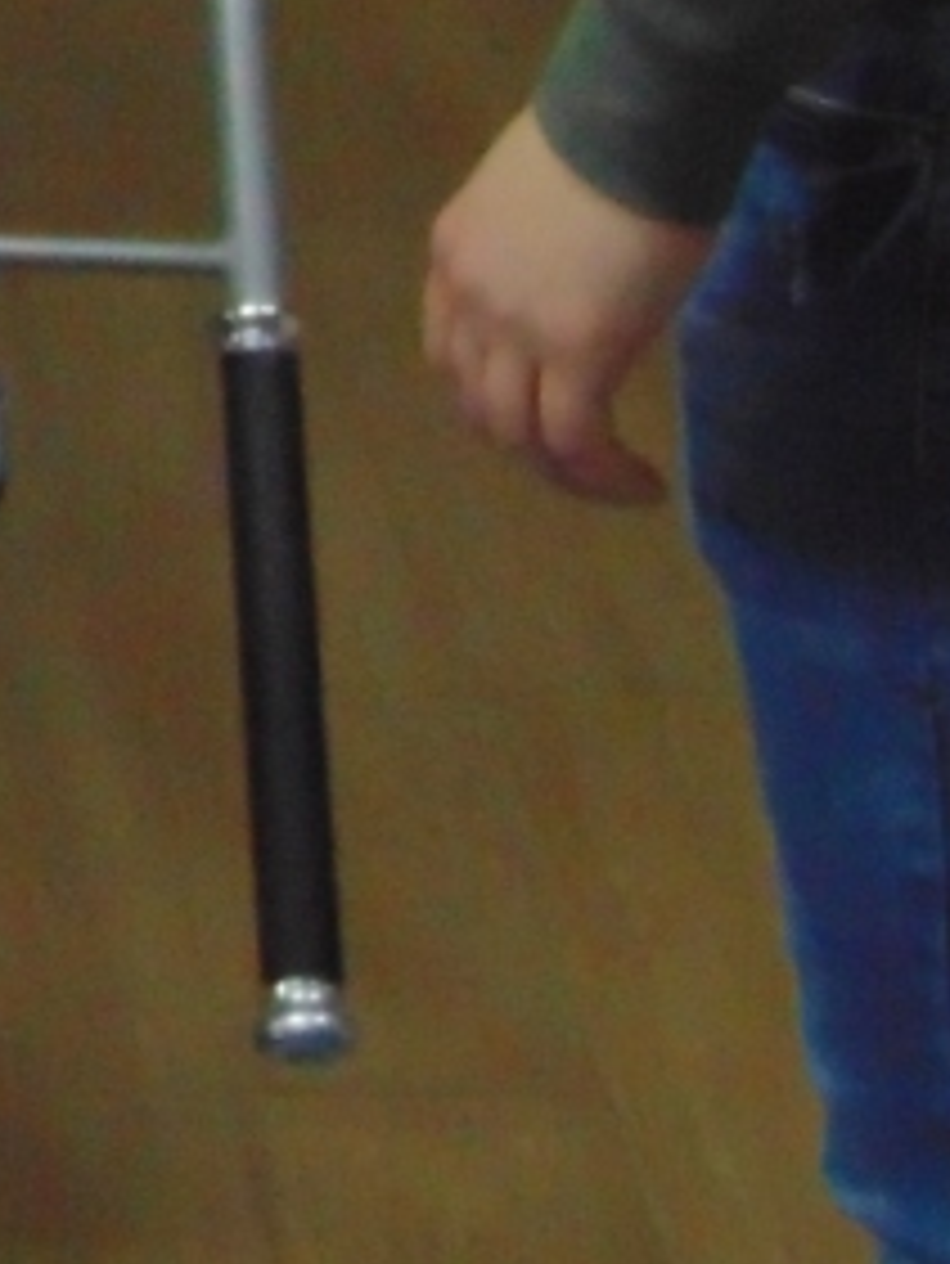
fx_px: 6655
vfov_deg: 10.3
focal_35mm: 182
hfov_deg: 7.9
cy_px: -886
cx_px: -648
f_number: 3.5
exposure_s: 1/60
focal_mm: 9
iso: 640
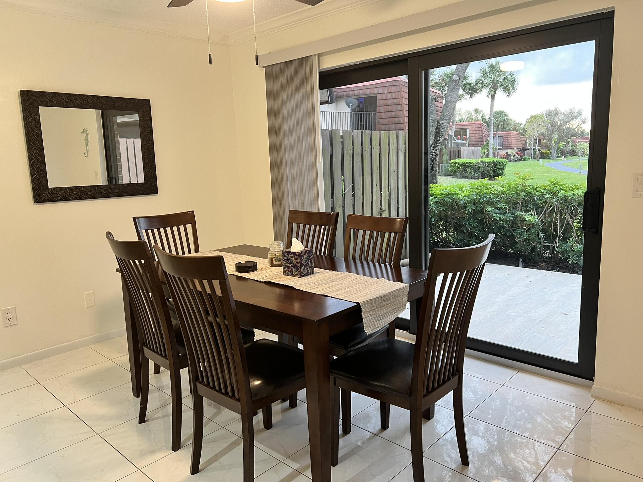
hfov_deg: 67.3
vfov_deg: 53.1
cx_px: 322
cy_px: 241
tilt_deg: -9.1
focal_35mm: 26
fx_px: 483
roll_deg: +1.8
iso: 125
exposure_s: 1/60
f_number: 1.5
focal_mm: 5.7
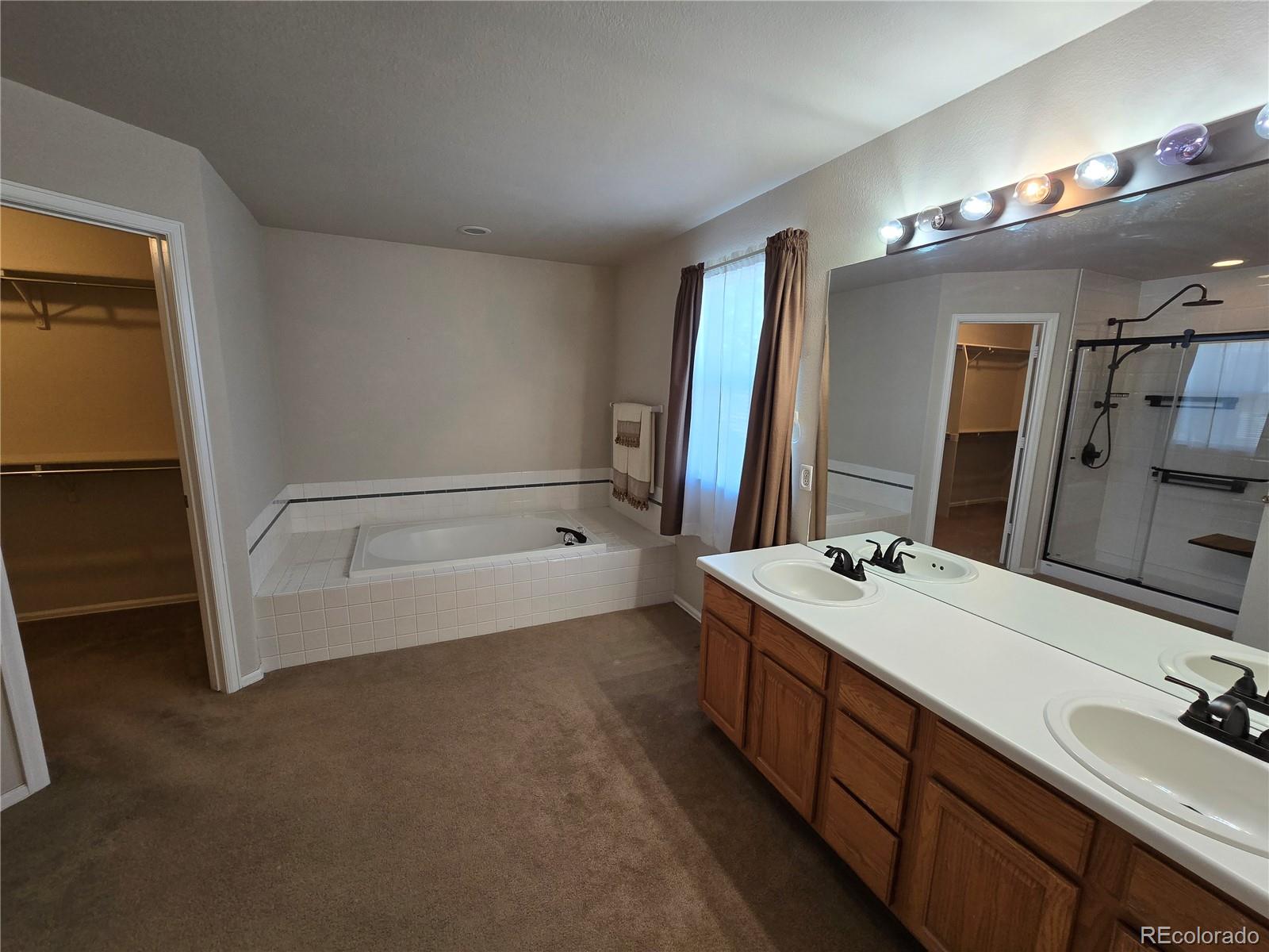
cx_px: 634
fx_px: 477
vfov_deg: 89.9
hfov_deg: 106.2
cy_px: 476
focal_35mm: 13
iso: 160
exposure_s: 1/60
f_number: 2.2
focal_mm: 2.2
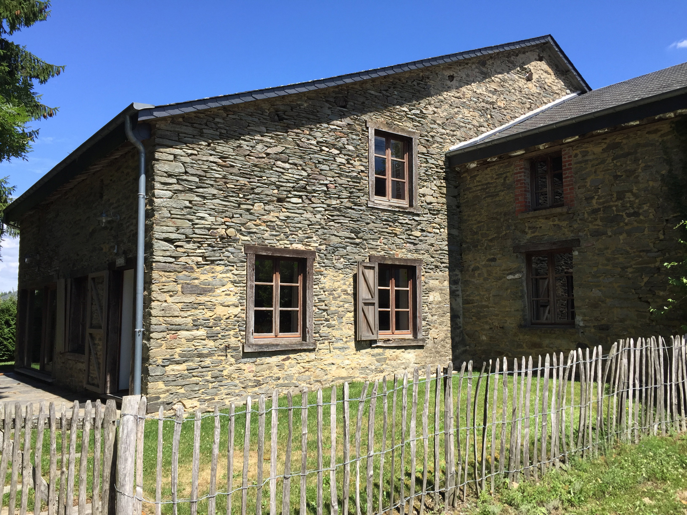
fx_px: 576
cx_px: 344
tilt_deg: +5.9
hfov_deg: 61.7
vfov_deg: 48.2
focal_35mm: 29
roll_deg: -0.4
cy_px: 258
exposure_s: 1/942
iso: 32
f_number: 2.2
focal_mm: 4.15
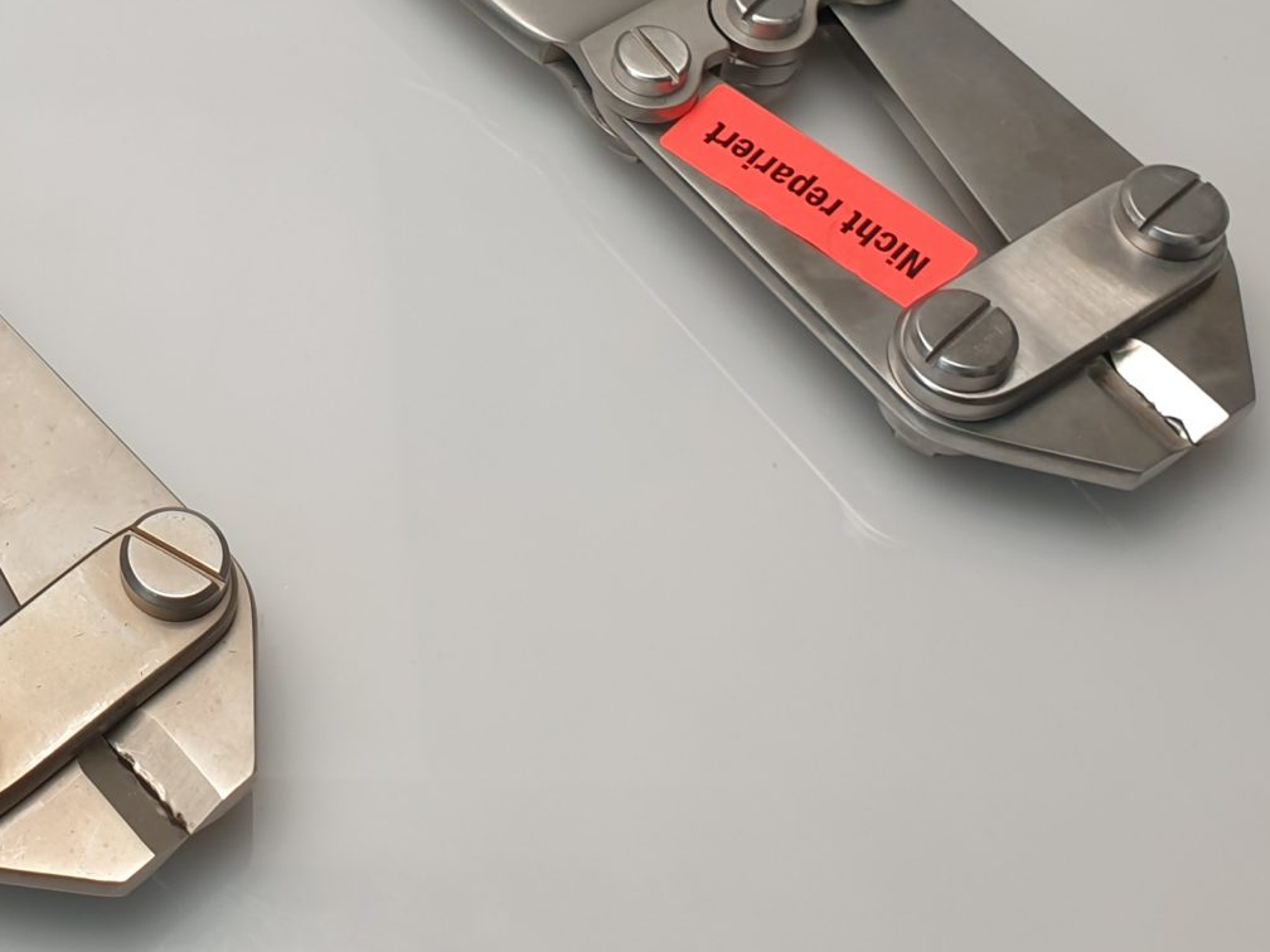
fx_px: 2421
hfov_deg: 27.4
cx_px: -55
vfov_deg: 21.1
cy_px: -106
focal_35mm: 66
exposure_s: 1/50
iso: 50
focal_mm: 4.3
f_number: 2.4
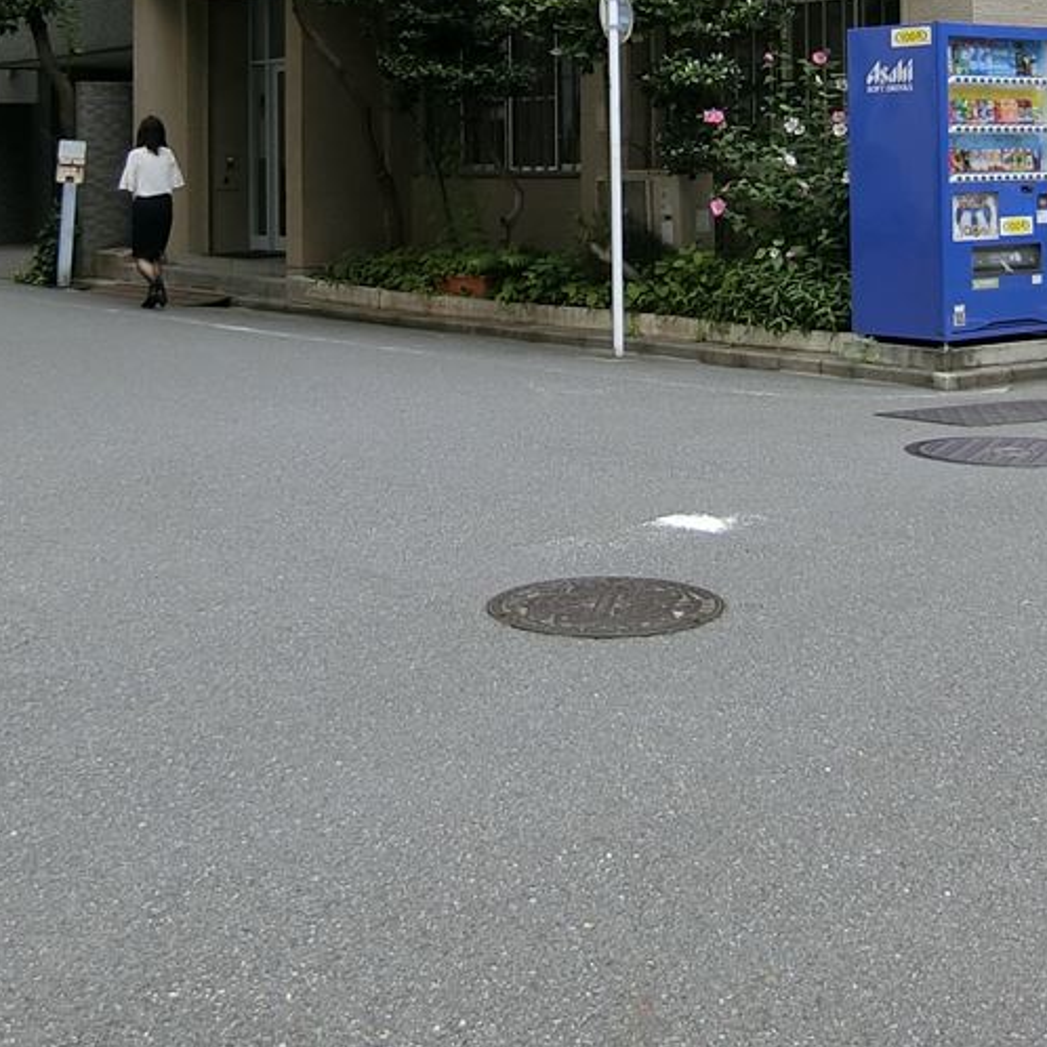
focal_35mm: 54
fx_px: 1848
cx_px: 528
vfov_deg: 30.4
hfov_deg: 31.6
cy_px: 124
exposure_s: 1/250
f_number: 2.7
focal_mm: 4.06
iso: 80
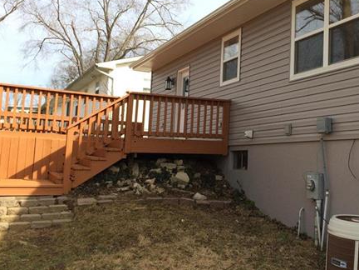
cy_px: 121
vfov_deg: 33.6
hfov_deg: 43.0
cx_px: 250
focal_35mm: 43
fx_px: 446
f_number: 2.2
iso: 64
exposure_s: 1/1580
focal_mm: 4.15
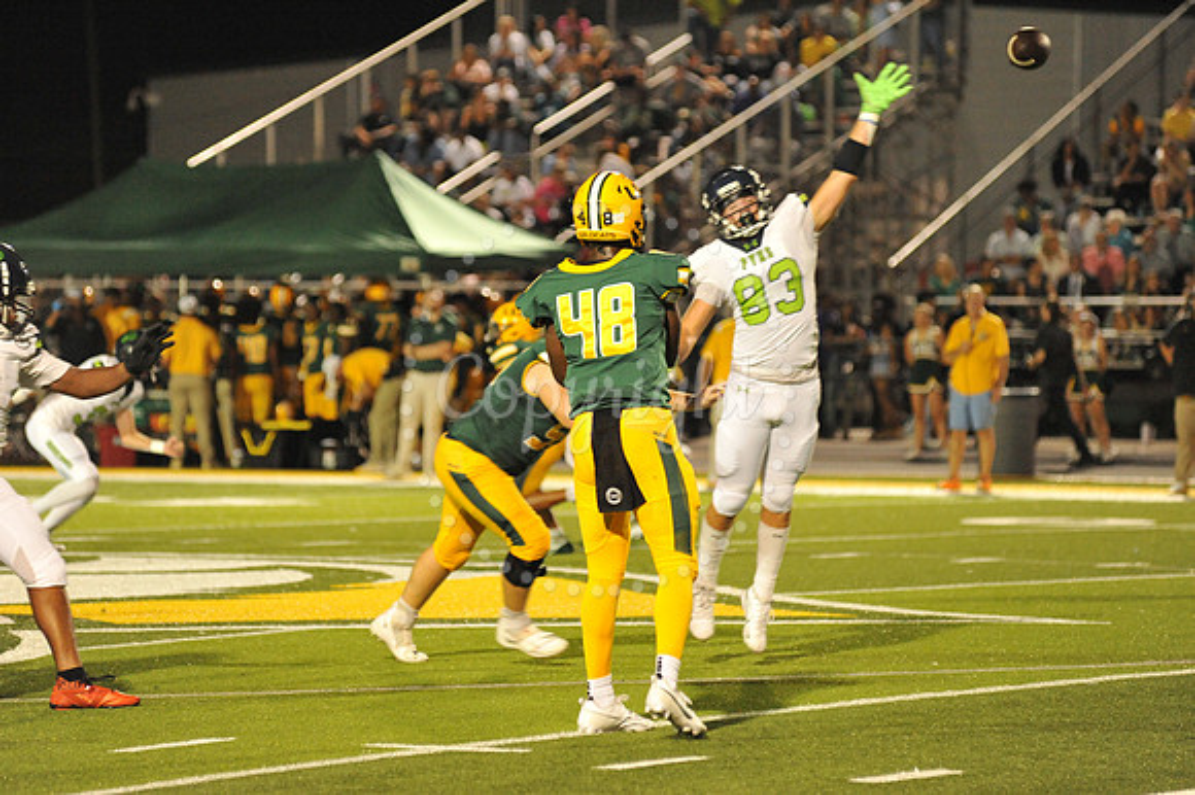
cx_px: 598
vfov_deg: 6.9
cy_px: 398
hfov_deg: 10.3
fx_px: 6635
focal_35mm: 200
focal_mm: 200
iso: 6400
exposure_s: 1/320
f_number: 4
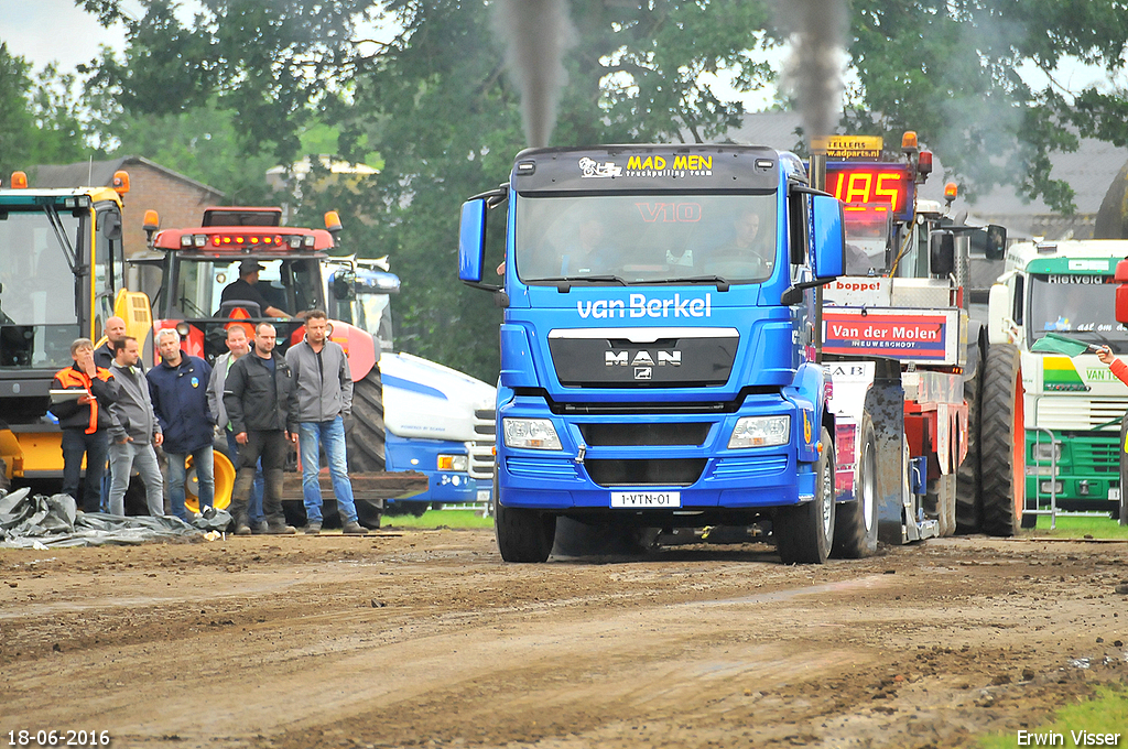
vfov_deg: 3.4
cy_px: 374
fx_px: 12674
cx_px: 564
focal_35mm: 405
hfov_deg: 5.1
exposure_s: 1/125
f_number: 5.6
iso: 1000
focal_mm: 270
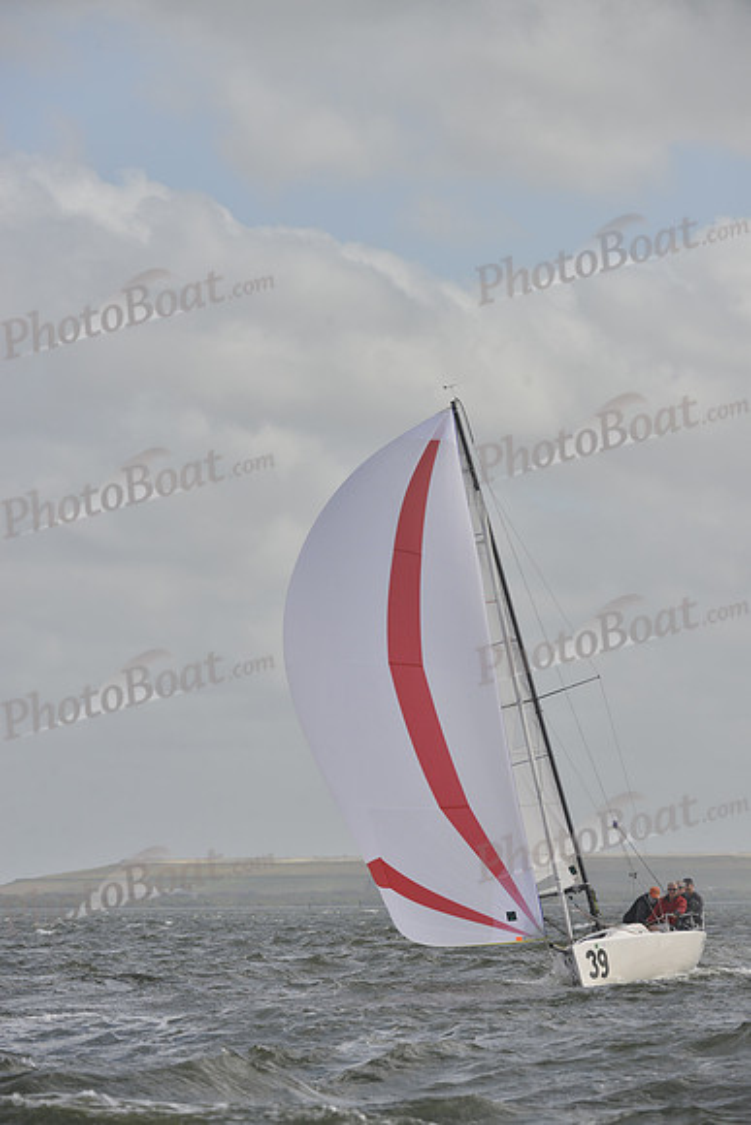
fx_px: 6880
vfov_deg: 9.4
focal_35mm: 220
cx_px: 376
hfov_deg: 6.2
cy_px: 562
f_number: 8
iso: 400
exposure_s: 1/1600
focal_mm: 220
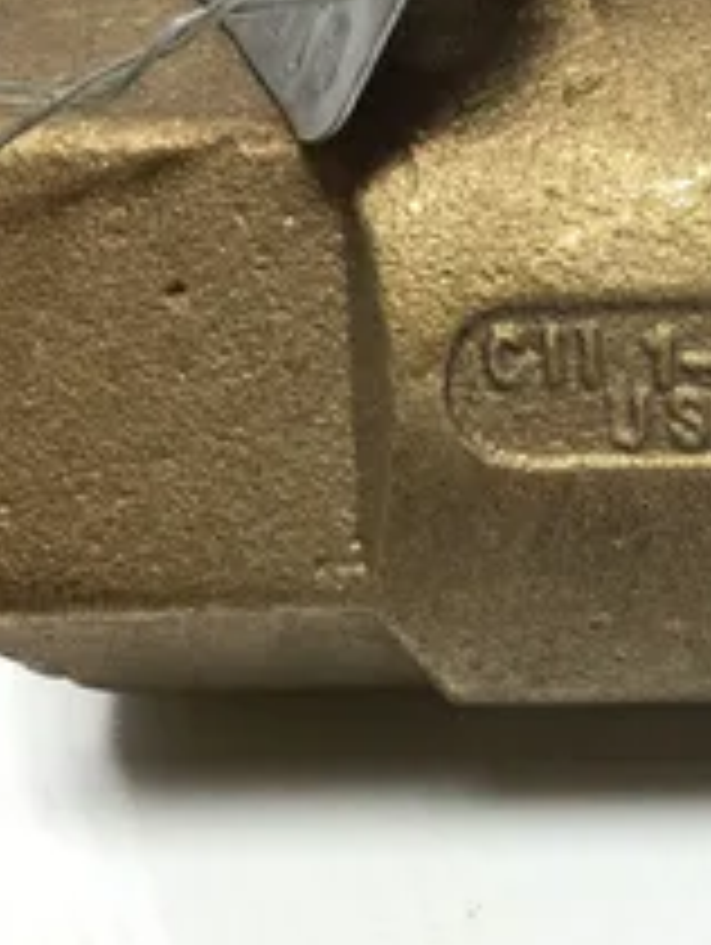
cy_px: 432
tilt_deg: -52.2
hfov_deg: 24.2
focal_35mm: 59
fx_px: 1613
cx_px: 634
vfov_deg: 32.6
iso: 40
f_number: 2.4
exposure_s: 1/120
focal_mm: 3.3
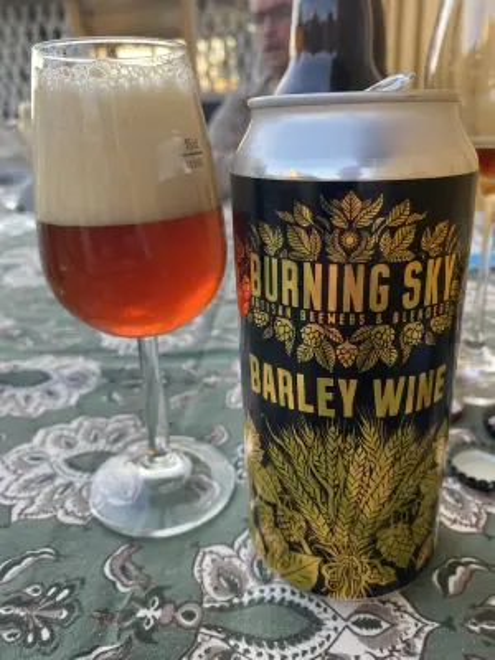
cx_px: 248
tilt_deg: -21.7
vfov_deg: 67.3
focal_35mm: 26
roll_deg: +2.6
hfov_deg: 53.1
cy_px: 330
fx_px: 496
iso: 80
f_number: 1.8
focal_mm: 4.25
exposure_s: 1/121
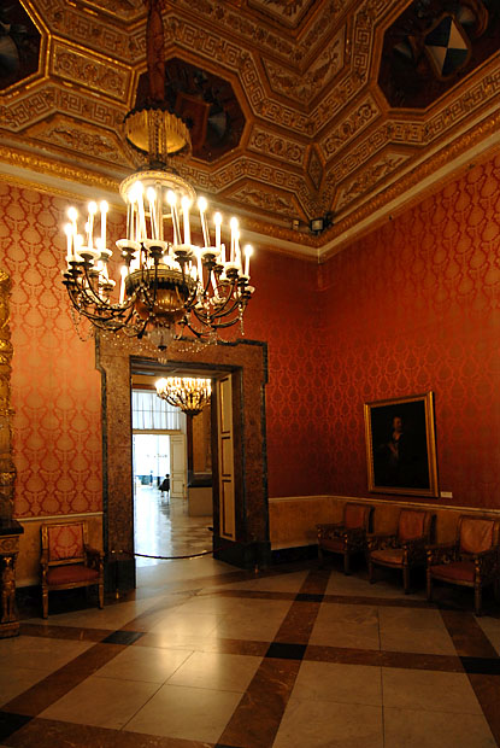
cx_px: 250
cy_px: 374
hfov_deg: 67.5
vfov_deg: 89.9
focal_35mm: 18
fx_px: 374
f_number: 4
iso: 400
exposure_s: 1/40
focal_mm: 12
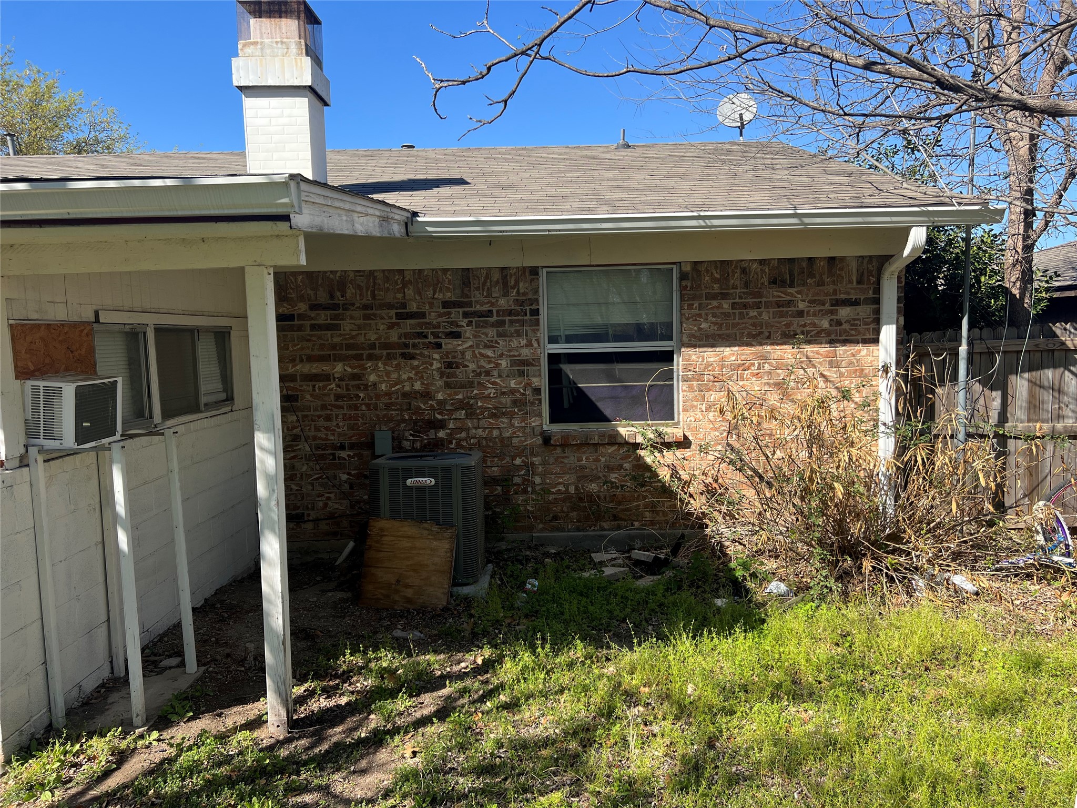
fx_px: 809
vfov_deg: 53.1
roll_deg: +1.4
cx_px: 538
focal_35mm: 26
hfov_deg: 67.3
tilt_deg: -4.2
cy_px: 404
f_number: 1.5
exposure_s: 1/1972
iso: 50
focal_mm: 5.7
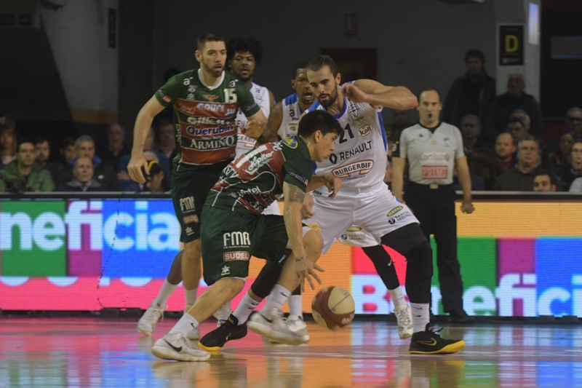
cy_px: 194
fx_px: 3637
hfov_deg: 9.2
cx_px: 291
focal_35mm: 225
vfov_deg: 6.1
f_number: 2.8
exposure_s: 1/400
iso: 2500
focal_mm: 150
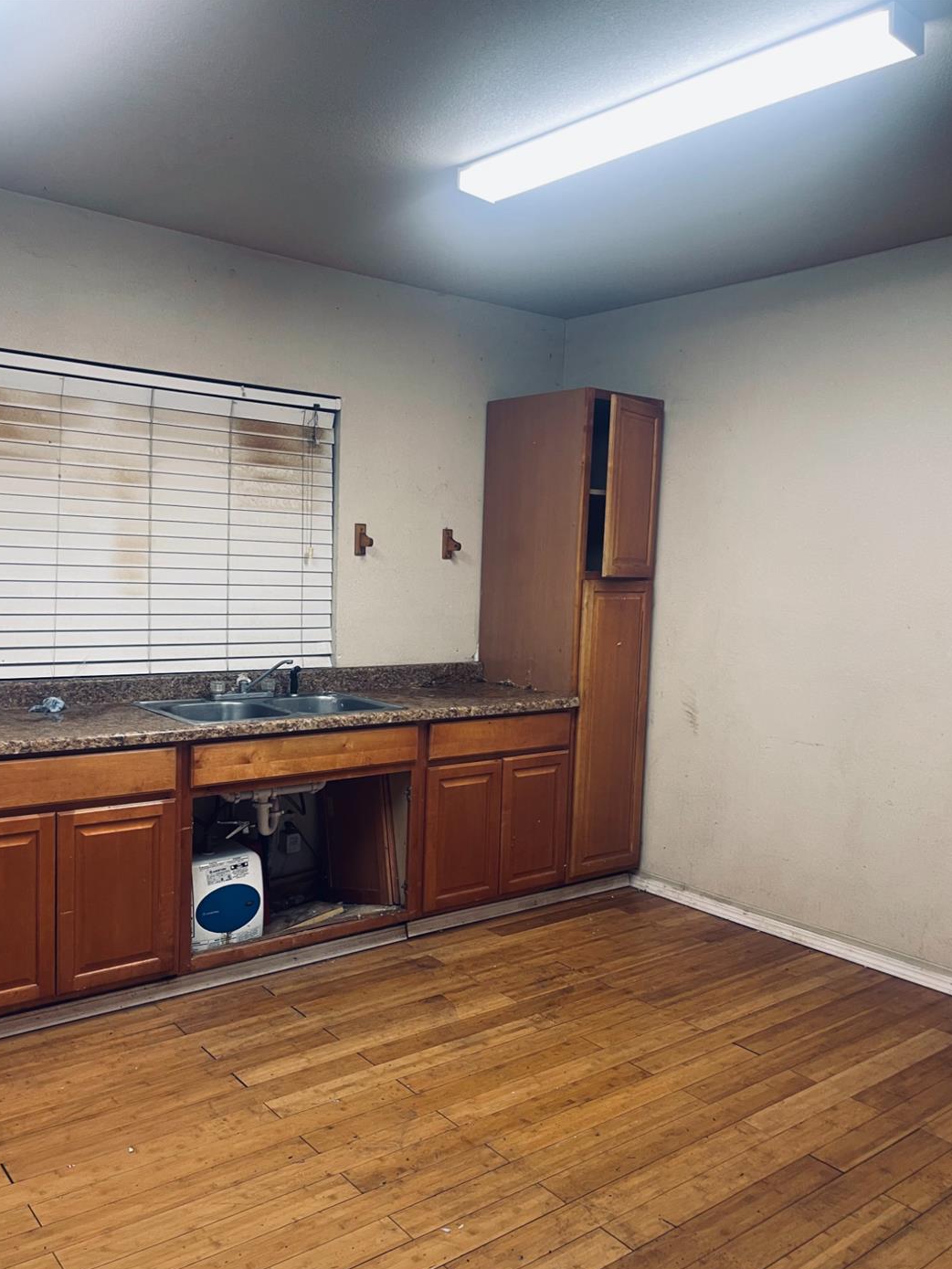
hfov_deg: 51.4
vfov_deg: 65.2
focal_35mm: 27
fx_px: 990
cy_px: 681
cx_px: 462
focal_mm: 5.1
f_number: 1.6
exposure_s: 1/60
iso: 80
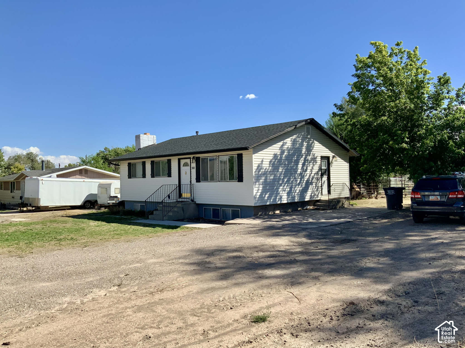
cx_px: 232
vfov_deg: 48.2
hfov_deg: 61.7
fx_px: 390
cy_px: 174
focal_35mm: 29
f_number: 1.8
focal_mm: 3
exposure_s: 1/1848
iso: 16
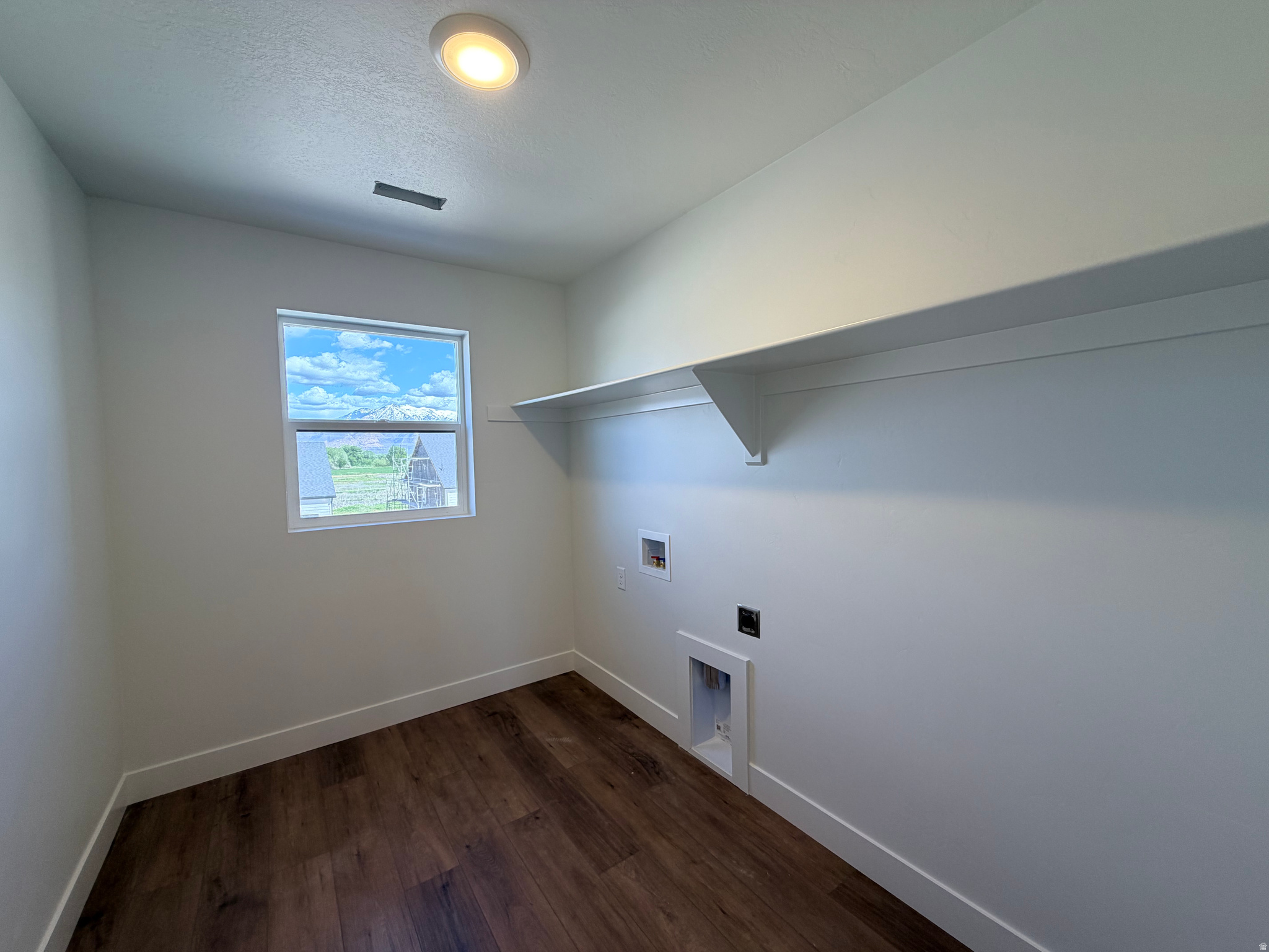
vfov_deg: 85.7
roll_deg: +2.1
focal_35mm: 14
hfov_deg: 102.1
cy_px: 476
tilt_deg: -2.7
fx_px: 513
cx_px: 634
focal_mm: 2.22
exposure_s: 1/120
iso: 80
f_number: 2.2
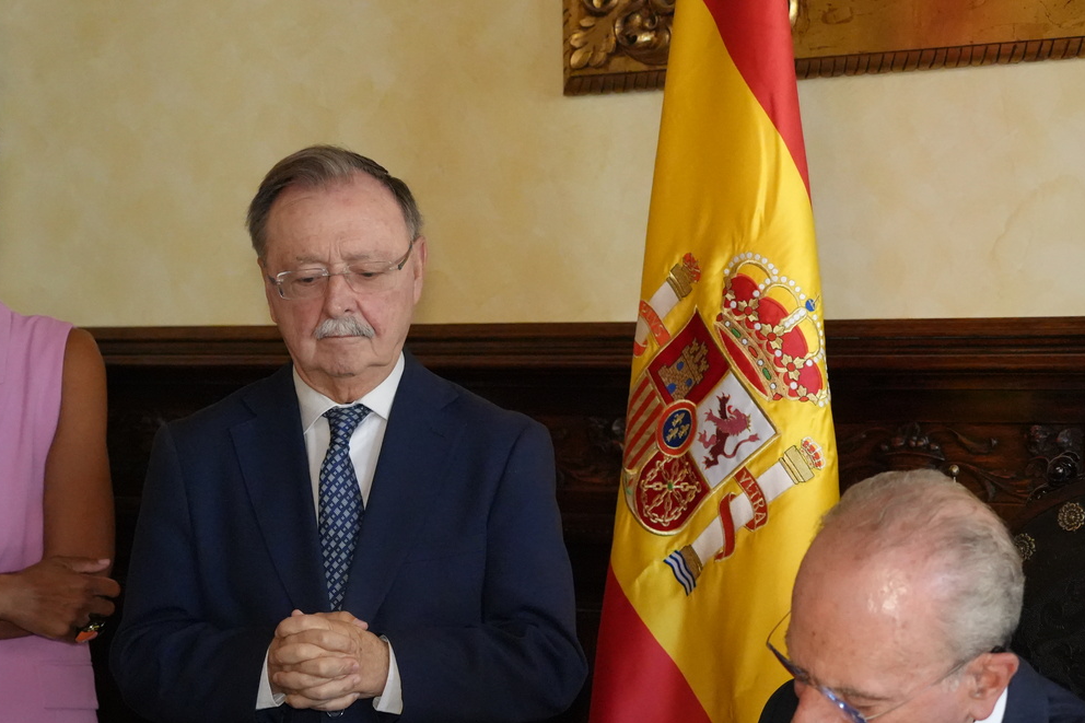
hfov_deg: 24.5
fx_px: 2501
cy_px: 621
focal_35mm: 83
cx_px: 506
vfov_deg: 16.3
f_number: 4
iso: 10000
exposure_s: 1/160
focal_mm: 47
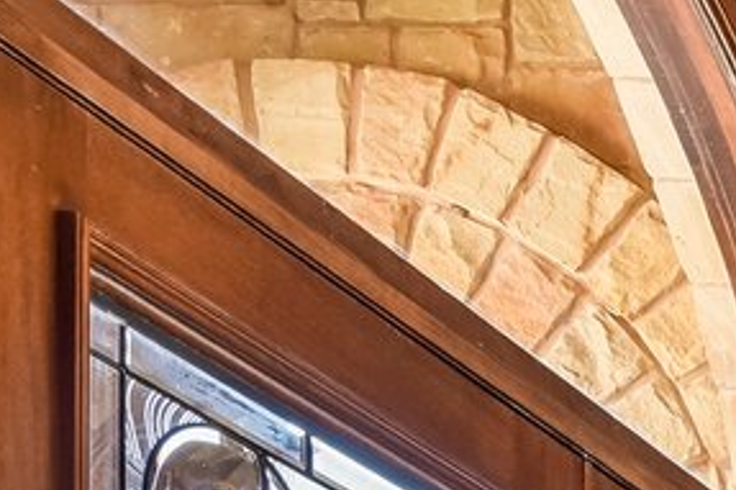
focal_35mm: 100
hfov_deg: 13.4
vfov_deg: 10.6
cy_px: 1356
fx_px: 2043
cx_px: 1875
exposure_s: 1/15
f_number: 8
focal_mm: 14
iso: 450
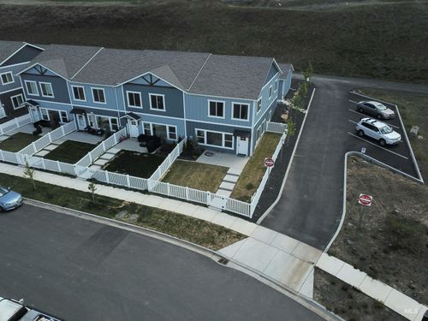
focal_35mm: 26
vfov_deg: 53.1
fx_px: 321
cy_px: 160
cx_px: 214
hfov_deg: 67.3
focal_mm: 4.73
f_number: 2.2
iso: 100
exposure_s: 1/1667
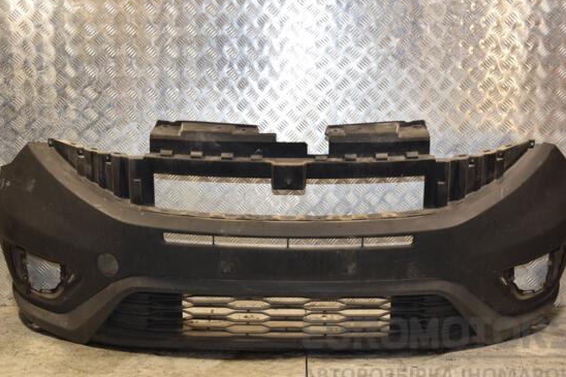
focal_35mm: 69
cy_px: 195
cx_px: 283
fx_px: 1084
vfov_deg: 19.7
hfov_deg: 29.3
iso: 800
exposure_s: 1/200
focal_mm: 42
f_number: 4.8
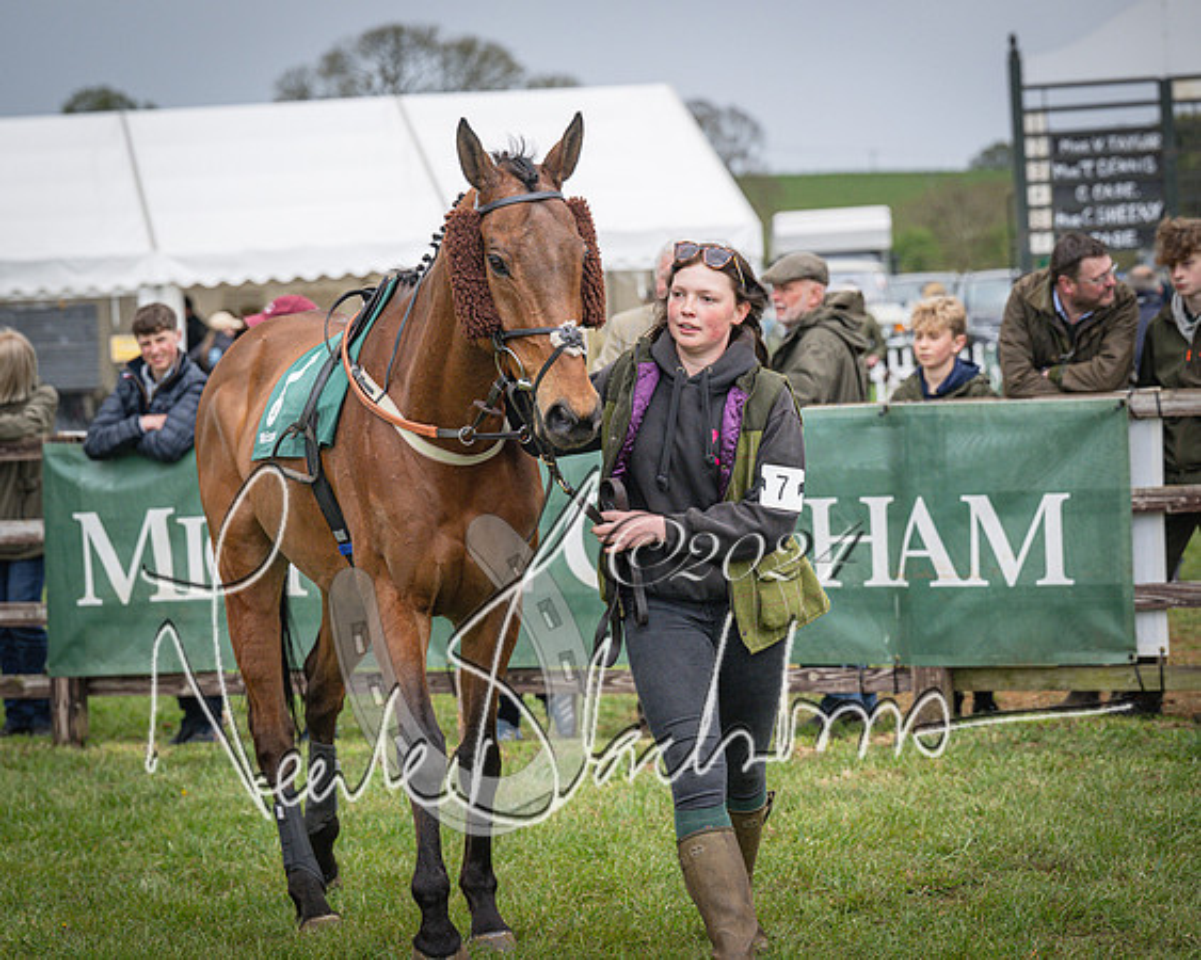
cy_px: 480
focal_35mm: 117
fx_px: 4162
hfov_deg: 16.4
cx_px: 533
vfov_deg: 13.2
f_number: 4.5
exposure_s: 1/5000
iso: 800
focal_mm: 104
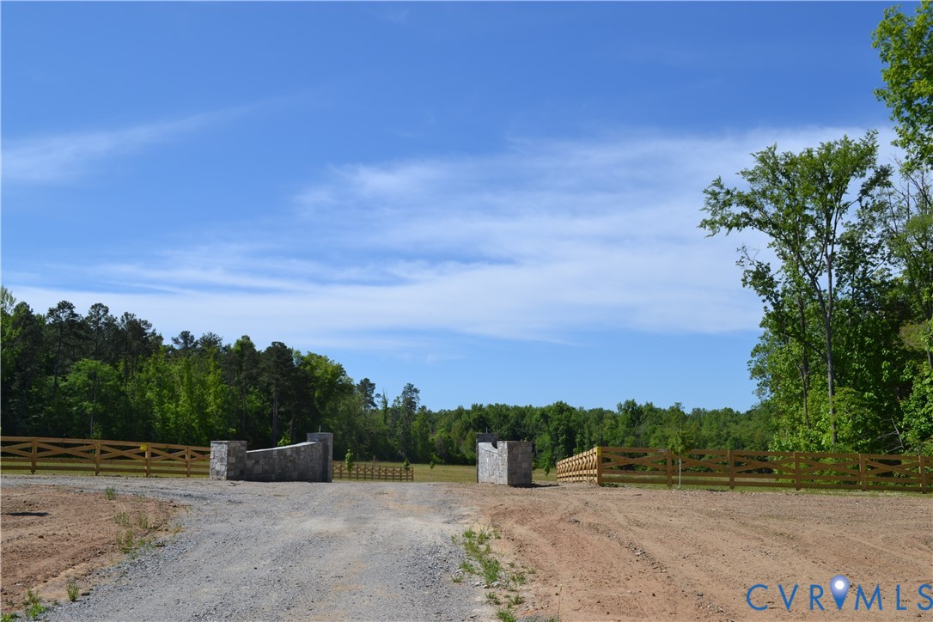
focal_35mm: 33
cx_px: 466
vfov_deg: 40.0
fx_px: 855
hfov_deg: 57.2
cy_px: 311
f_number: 9
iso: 100
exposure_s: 1/320
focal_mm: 22
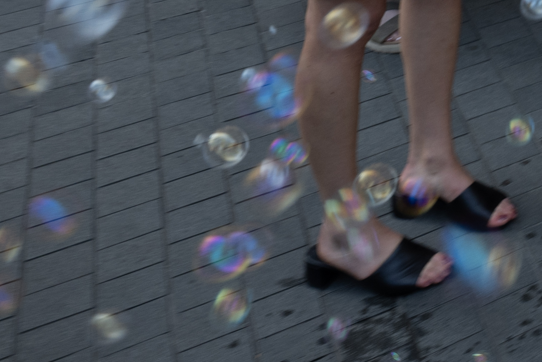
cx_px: 1098
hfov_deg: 17.9
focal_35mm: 76
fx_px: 1144
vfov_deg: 13.6
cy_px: -474
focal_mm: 14
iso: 125
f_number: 7.1
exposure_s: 1/60
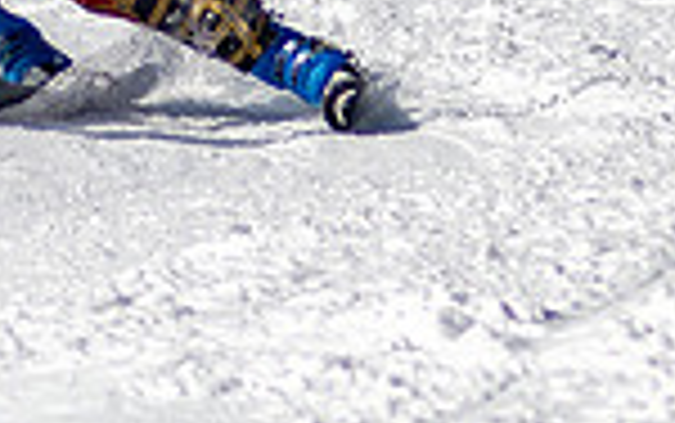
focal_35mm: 2757
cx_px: -68
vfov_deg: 0.5
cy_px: -191
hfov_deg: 0.8
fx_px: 50756
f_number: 2.8
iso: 100
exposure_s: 1/6400
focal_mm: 300
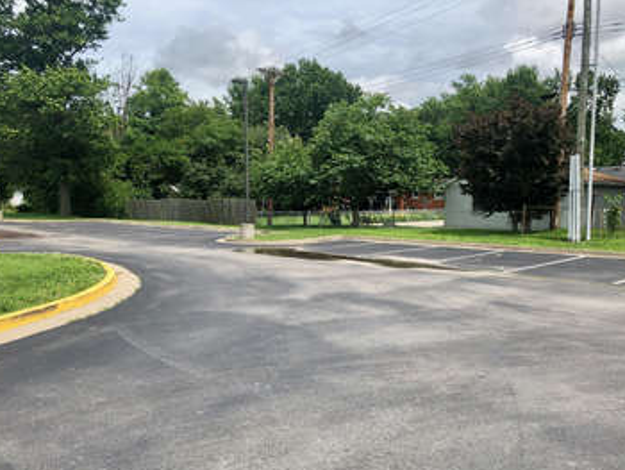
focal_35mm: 32
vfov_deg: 44.1
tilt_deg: -4.6
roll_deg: +1.2
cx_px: 304
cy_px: 264
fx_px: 578
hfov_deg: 56.8
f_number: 1.8
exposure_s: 1/2433
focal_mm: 4
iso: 25
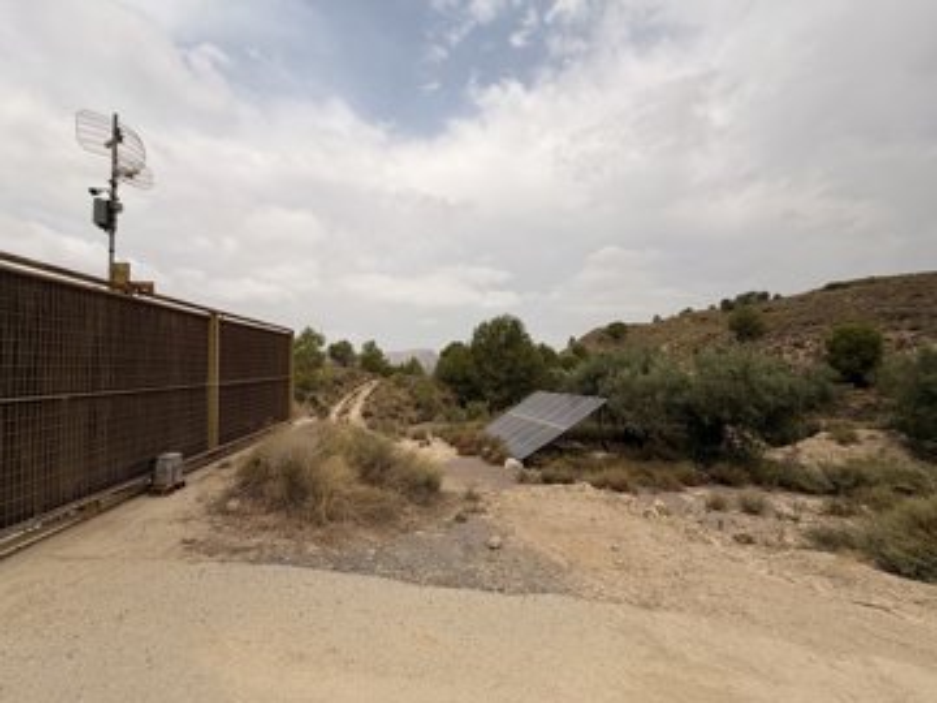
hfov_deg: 102.1
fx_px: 379
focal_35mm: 14
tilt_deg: +1.9
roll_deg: +0.2
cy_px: 352
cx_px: 468
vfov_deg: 85.7
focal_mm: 2.22
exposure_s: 1/1399
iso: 20
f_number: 2.2
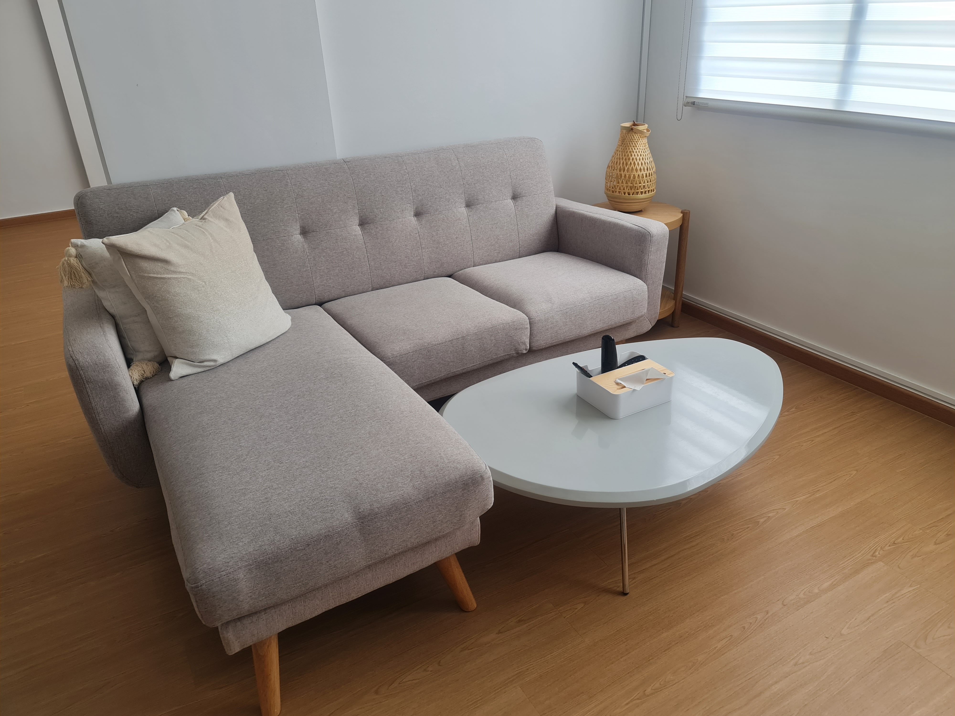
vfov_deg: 54.9
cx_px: 478
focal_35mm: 25
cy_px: 358
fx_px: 690
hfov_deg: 69.4
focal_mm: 7
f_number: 1.8
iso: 50
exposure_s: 1/100
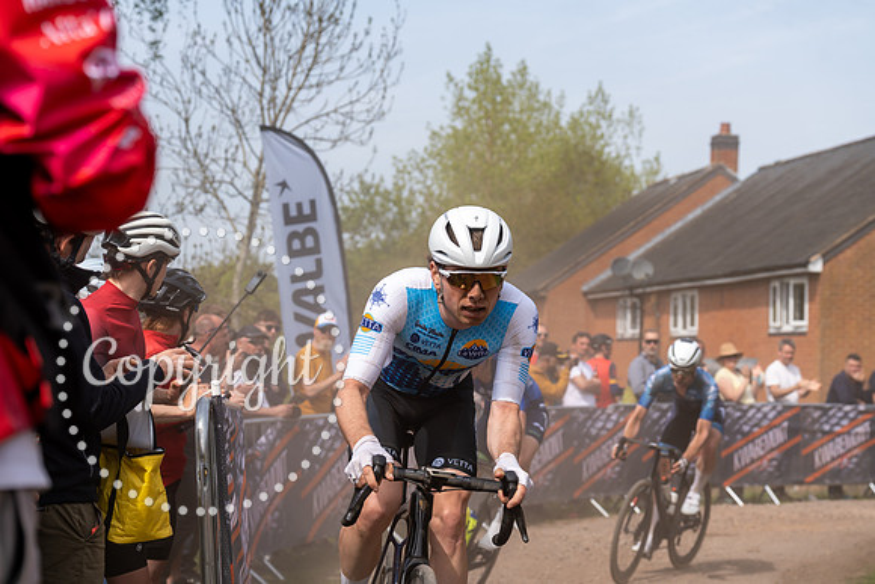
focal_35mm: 70
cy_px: 292
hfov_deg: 28.8
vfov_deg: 19.5
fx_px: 1702
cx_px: 438
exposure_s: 1/1000
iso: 160
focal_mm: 70
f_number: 5
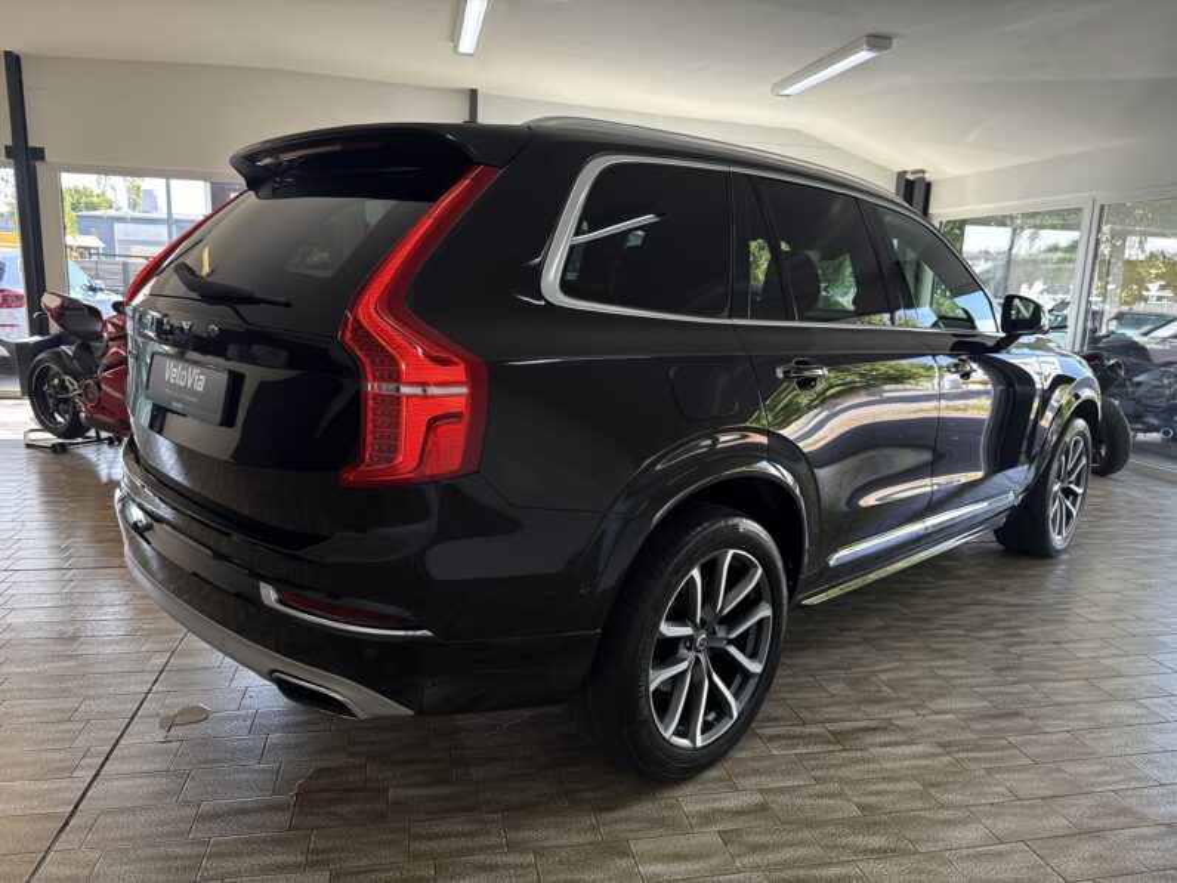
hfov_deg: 71.6
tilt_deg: -11.3
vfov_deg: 56.8
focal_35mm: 24
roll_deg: -2.2
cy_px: 442
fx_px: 816
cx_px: 588
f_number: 1.78
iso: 125
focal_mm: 6.76
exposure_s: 1/100
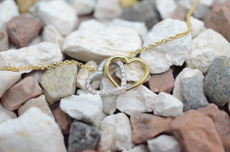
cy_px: 76
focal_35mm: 60
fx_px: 383
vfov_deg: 22.5
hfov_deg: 33.5
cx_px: 115
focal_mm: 40
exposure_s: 1/2500
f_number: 6.3
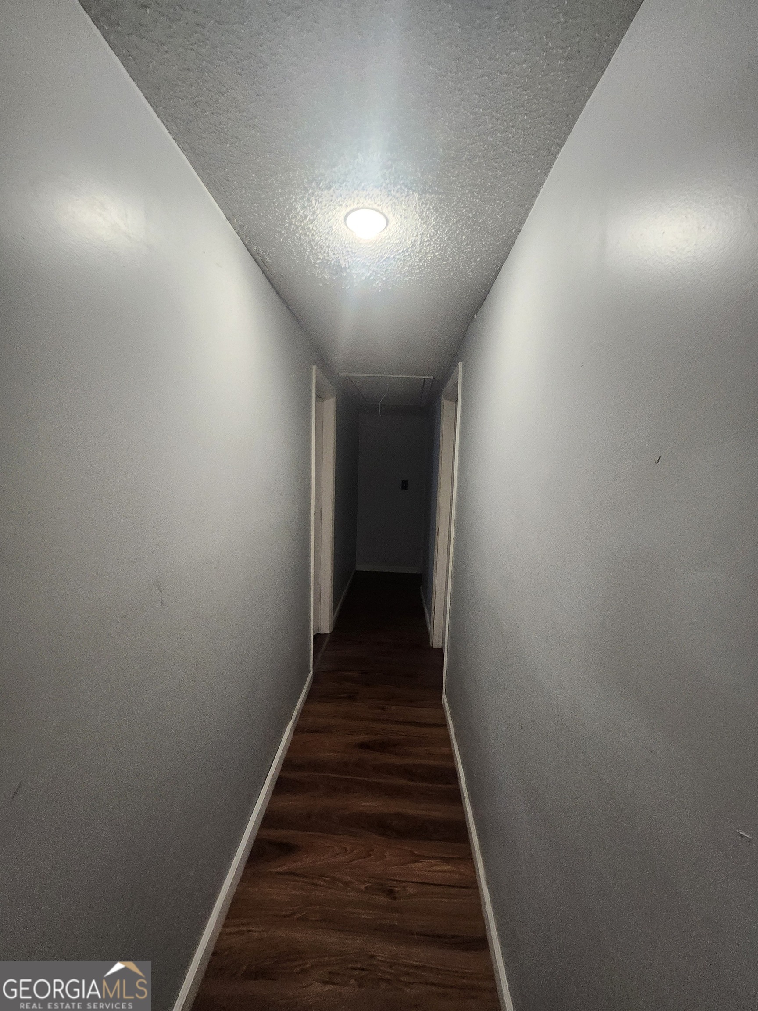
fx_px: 380
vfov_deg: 106.2
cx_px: 379
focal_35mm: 13
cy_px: 506
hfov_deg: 89.9
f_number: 2.2
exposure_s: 1/60
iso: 400
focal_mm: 1.74
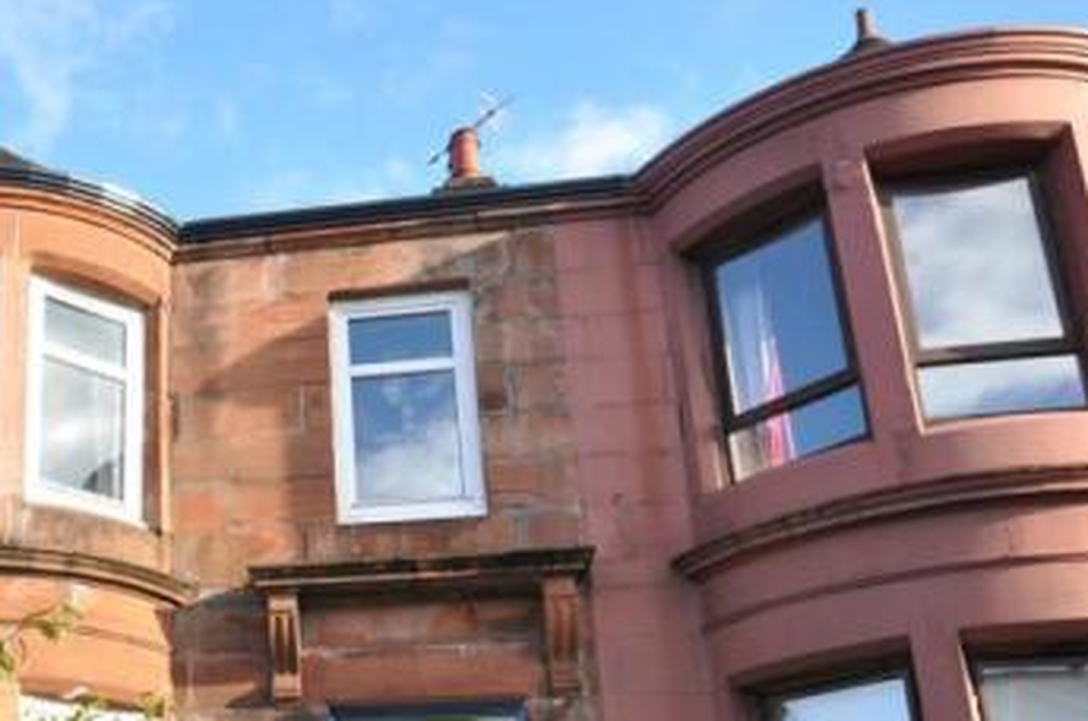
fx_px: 1296
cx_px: 98
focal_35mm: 43
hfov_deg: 41.7
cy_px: 601
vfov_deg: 30.2
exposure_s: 1/500
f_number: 7.1
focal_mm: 15
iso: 800
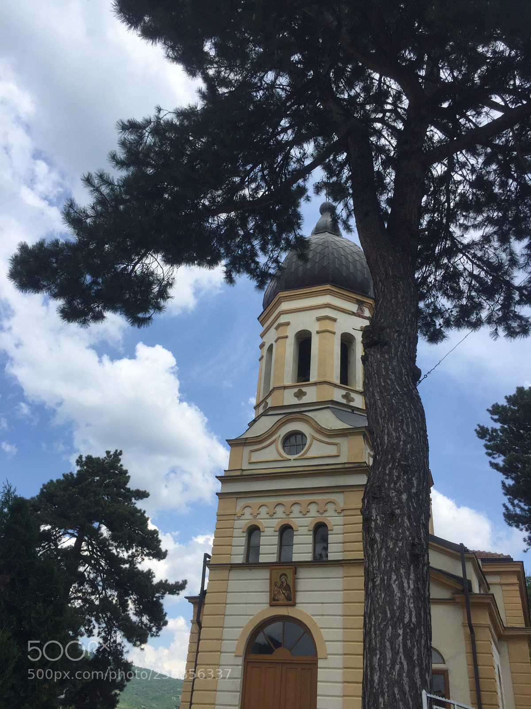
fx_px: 593
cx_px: 266
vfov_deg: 61.7
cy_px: 354
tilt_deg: +32.7
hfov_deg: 48.2
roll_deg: -5.7
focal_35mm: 29
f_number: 2.2
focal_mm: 4.15
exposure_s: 1/1883
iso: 32
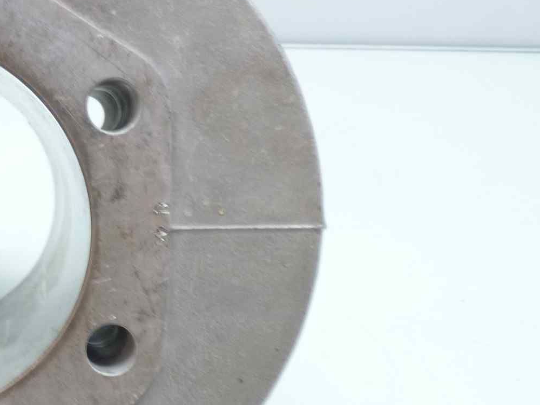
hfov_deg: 28.7
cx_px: 23
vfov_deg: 22.7
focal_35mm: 64
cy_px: 303
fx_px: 998
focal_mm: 4.1
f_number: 3.3
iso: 80
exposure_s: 1/8
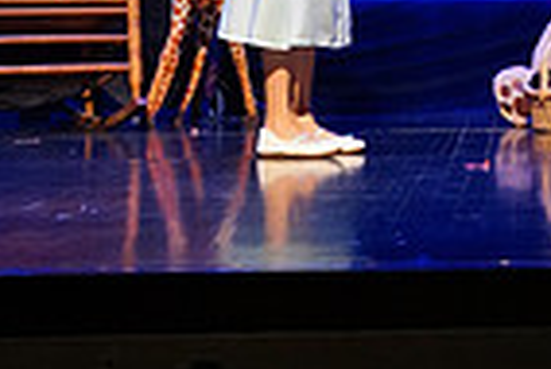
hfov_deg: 14.7
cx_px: 539
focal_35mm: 138
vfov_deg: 9.4
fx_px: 2108
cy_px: -334
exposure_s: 1/50
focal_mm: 29
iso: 4000
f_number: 8
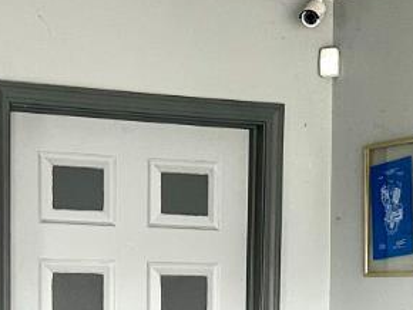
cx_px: 226
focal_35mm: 124
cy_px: 396
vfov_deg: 11.7
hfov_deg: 15.9
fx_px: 1481
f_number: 1.78
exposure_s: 1/120
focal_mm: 6.86
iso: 200
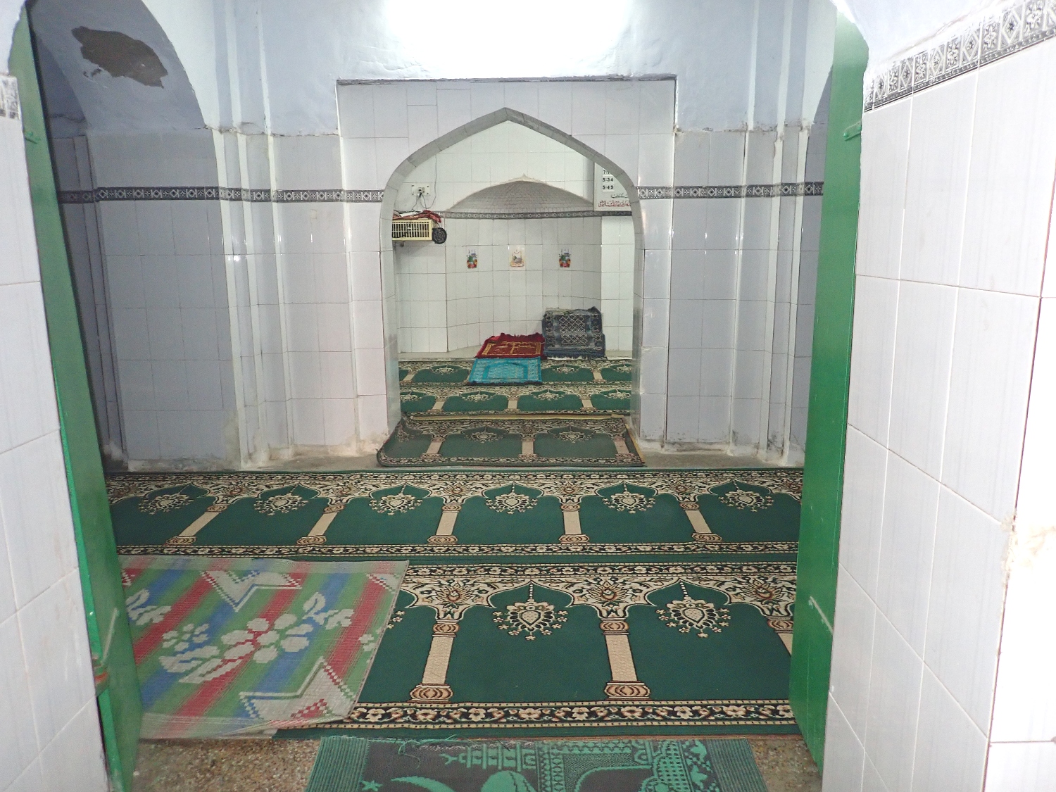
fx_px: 763
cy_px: 396
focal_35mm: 25
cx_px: 528
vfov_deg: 54.9
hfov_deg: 69.4
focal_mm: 4.5
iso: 400
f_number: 2
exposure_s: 1/30
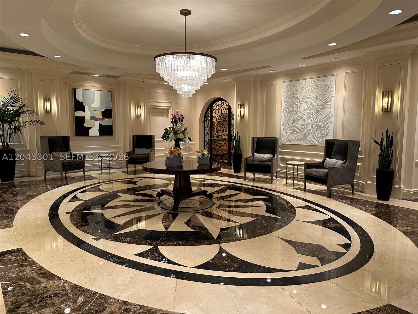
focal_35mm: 24
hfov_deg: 71.6
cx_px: 209
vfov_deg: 56.8
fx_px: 290
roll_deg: +0.3
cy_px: 157
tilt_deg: -5.0
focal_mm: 6.86
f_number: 1.78
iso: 200
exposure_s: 1/120
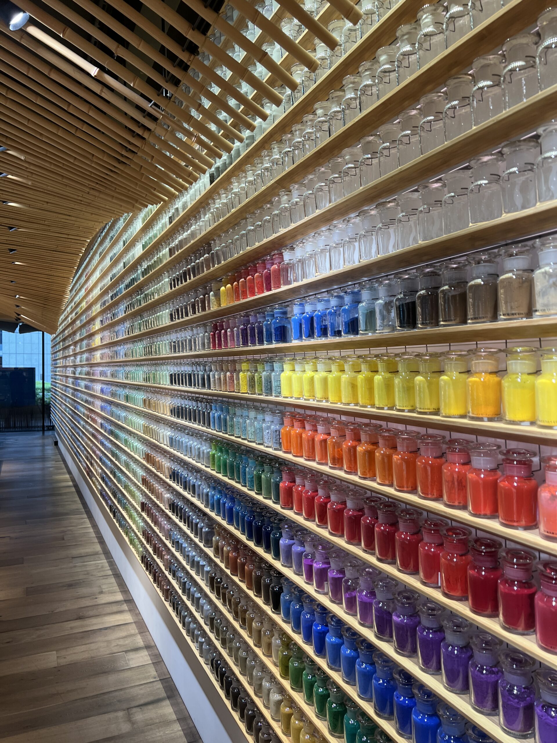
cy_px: 372
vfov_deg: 67.3
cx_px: 278
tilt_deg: -0.4
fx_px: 558
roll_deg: +0.7
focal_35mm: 26
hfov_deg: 53.1
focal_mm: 5.7
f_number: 1.5
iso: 80
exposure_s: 1/100
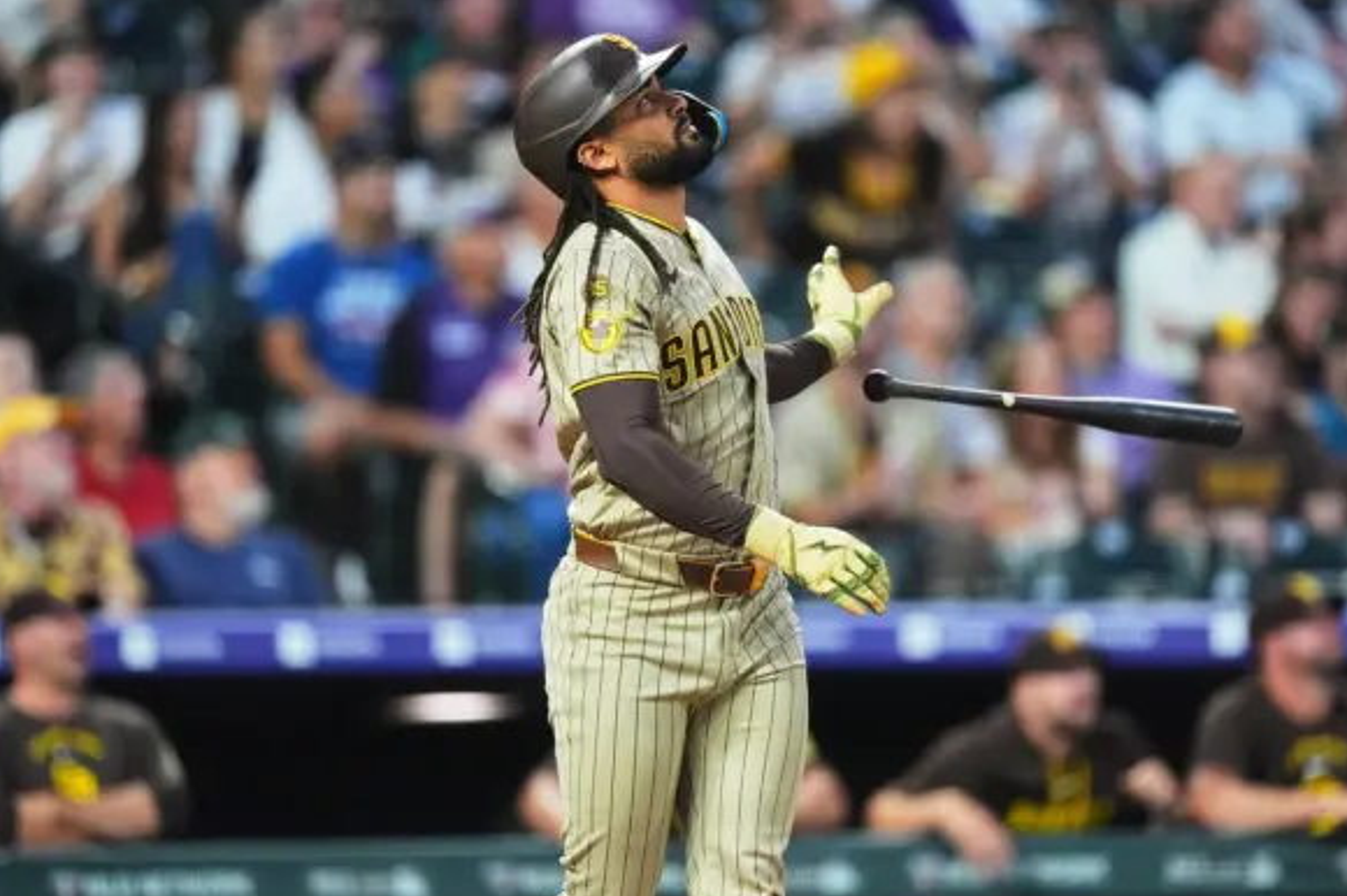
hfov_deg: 3.3
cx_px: 657
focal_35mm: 621
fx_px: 23222
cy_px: 460
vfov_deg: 2.2
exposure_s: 1/1600
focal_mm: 600
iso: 5000
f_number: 4
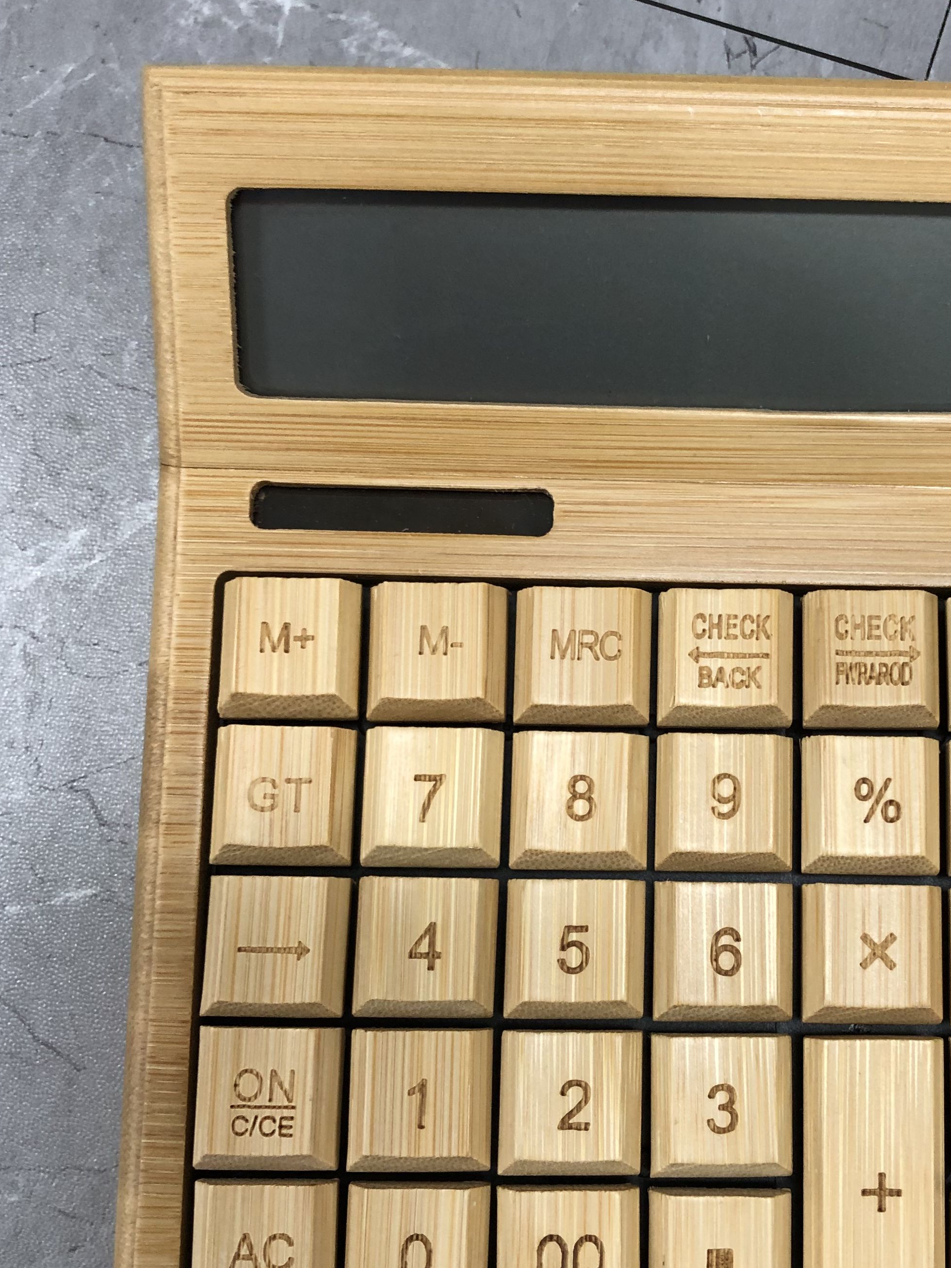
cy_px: 737
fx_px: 1575
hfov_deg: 33.1
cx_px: 685
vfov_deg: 43.7
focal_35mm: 43
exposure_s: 1/33
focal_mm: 3.99
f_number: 1.8
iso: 40
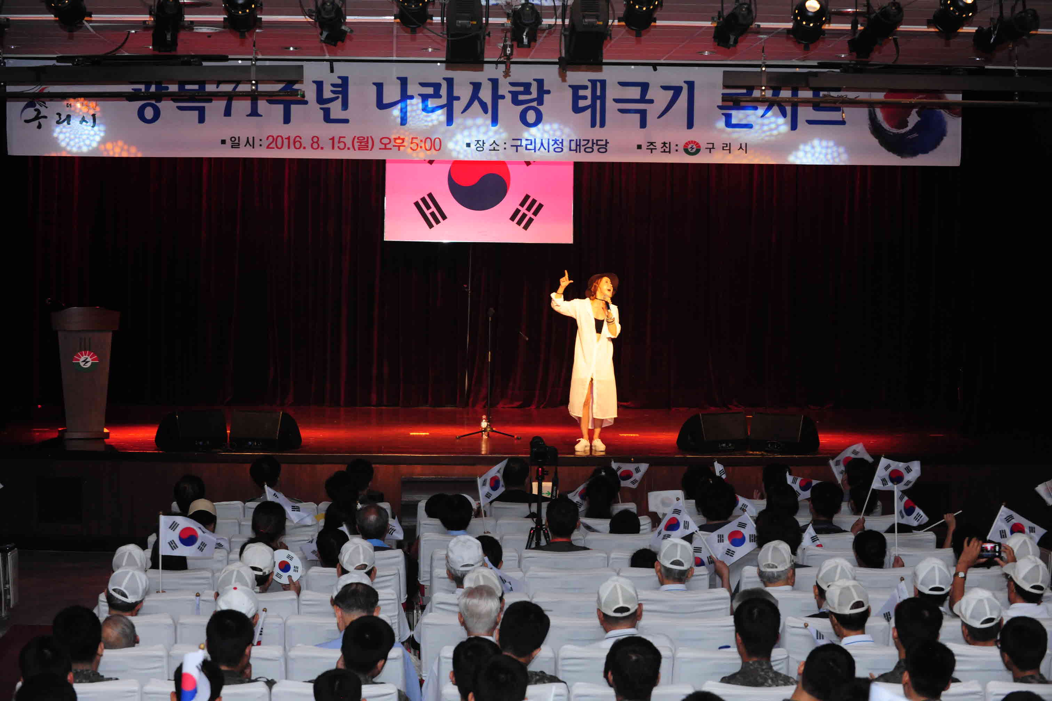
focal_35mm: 86
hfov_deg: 23.6
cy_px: 350
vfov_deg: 15.9
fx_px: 2513
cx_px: 526
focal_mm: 86
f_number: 7.1
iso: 1600
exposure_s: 1/60
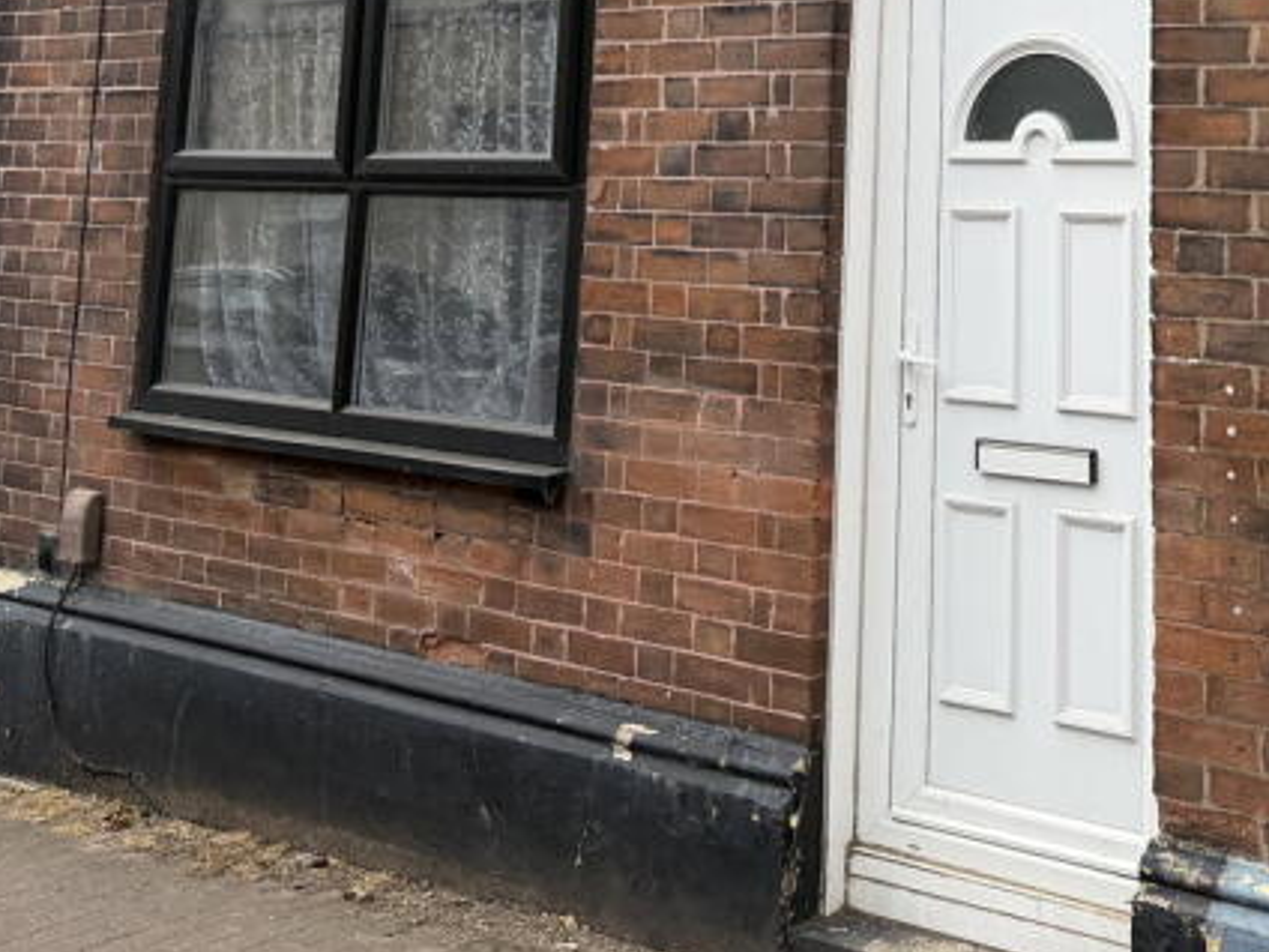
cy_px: -138
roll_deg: -1.6
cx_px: 892
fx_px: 2126
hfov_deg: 32.8
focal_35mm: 58
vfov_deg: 23.4
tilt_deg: +8.9
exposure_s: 1/3425
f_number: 1.78
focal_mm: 6.76
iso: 100
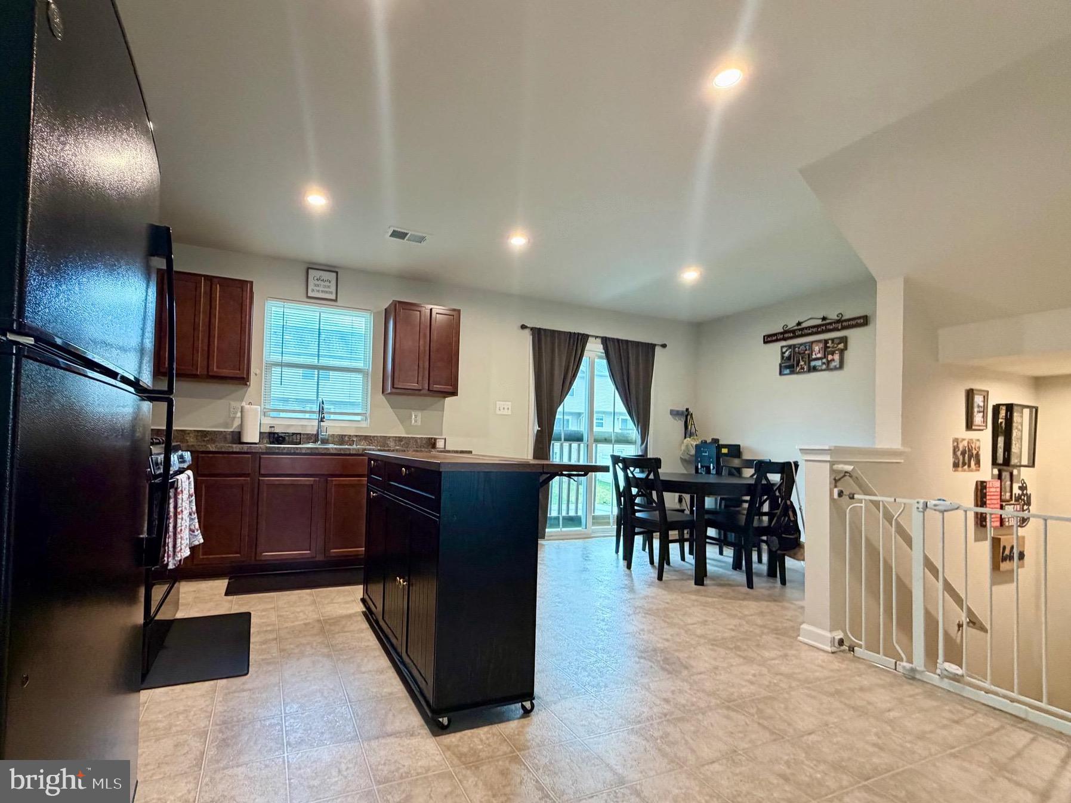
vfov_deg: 85.6
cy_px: 402
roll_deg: -0.9
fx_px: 433
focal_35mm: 14
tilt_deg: +1.3
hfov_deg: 102.1
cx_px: 536
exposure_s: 1/60
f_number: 2.2
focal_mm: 2.22
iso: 320
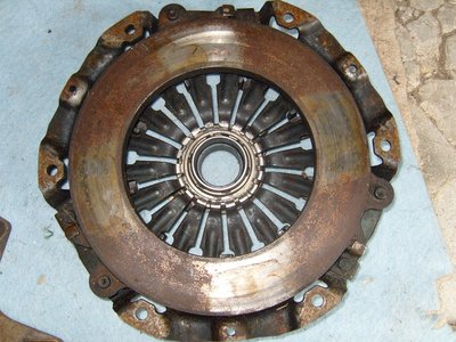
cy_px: 171
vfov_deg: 40.7
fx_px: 461
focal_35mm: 35
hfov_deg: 52.6
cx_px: 228
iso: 100
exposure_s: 1/30
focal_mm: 7.4
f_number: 2.8
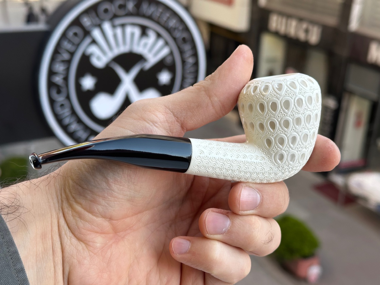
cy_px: 142
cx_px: 190
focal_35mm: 48
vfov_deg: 30.3
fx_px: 527
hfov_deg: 39.7
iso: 64
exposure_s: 1/312
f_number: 1.78
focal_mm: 6.86
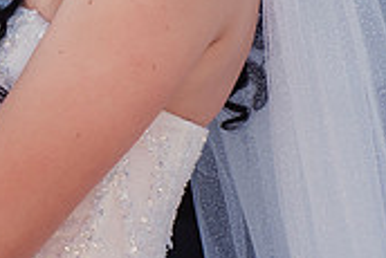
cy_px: -137
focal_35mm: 186
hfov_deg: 10.3
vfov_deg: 7.3
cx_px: -358
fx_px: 1996
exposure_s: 1/200
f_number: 7.1
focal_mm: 48
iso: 200
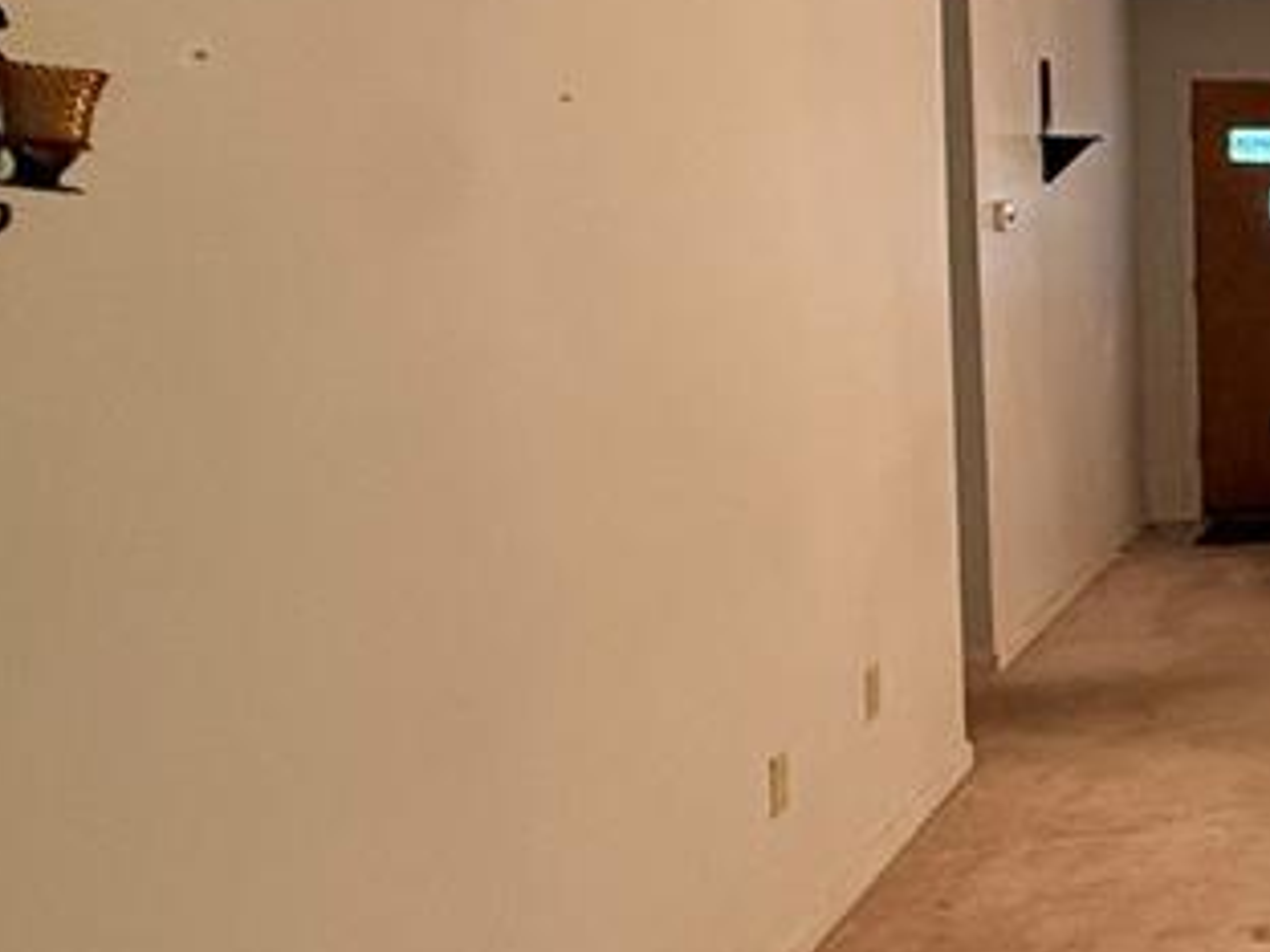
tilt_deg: -4.1
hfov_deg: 28.6
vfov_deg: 31.3
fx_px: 1688
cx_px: 1856
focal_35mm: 46
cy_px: 330
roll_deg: +0.1
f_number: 2.2
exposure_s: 1/120
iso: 400
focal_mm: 2.22
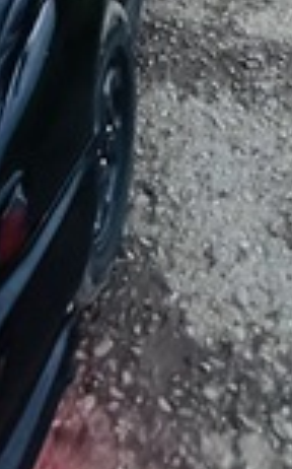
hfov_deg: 21.2
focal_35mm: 58
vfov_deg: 23.3
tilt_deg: -13.6
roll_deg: -5.1
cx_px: -27
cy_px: -326
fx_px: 740
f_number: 2.2
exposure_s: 1/60
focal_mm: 2.22
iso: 1000
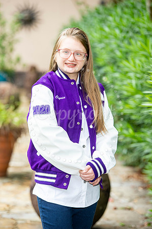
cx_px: 76
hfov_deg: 8.6
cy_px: 114
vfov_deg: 12.9
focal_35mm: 160
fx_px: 1016
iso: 320
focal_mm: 160
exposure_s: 1/125
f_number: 6.3
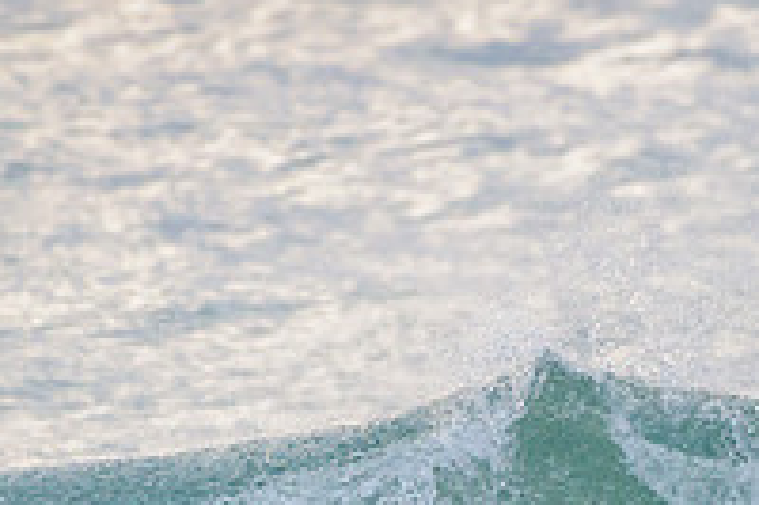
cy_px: 618
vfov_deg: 0.8
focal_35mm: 1779
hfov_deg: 1.2
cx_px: 847
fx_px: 37475
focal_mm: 500
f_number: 5.6
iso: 560
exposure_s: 1/1250
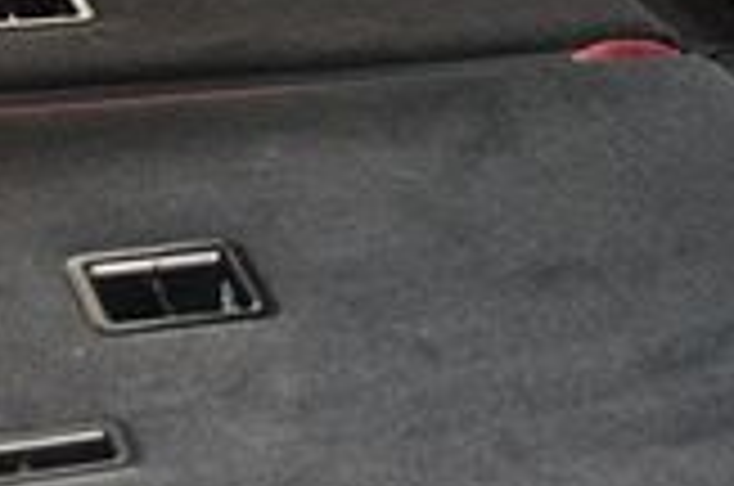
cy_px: -108
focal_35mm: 118
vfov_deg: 11.3
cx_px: 608
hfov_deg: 17.2
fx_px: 2401
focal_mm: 20
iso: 4000
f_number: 3.5
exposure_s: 1/60
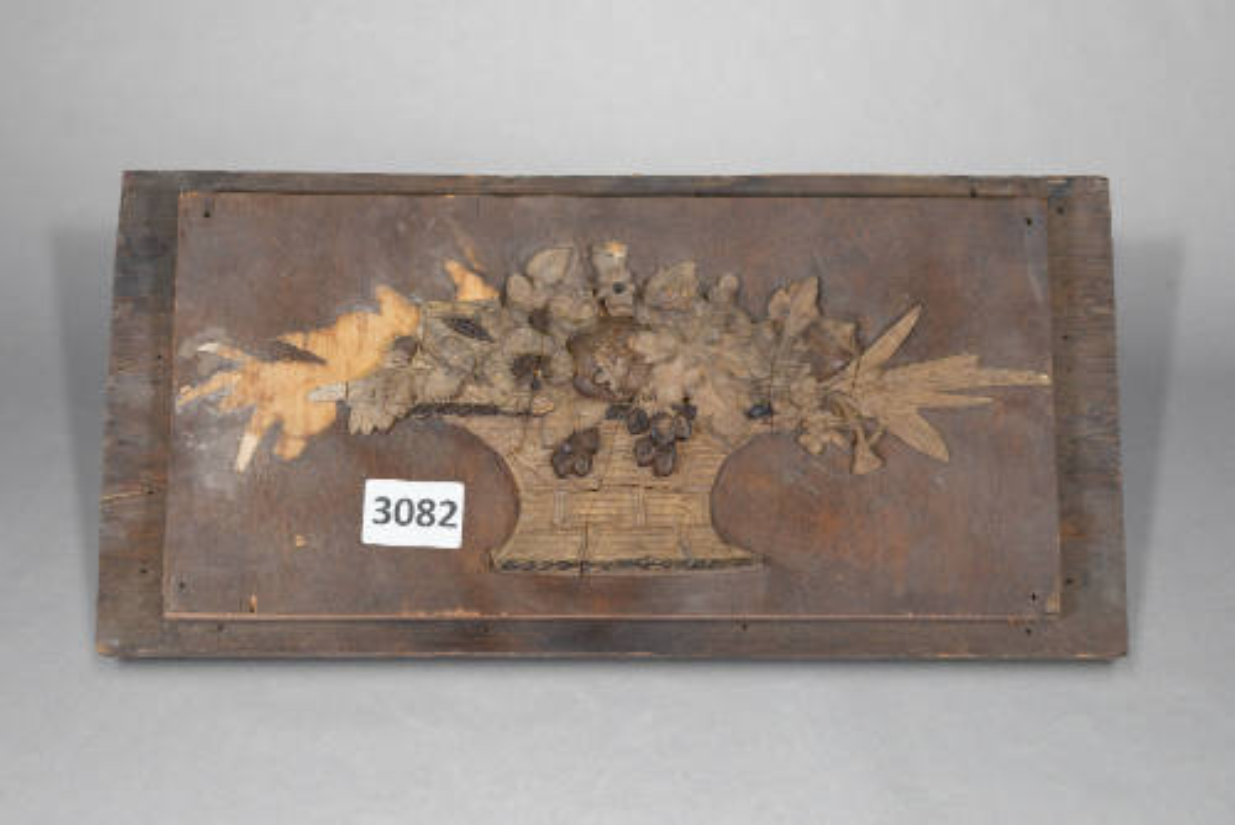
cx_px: 618
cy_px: 412
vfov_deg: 22.7
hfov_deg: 33.4
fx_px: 2059
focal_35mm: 60
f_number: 11
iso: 100
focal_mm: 60
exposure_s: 1/4
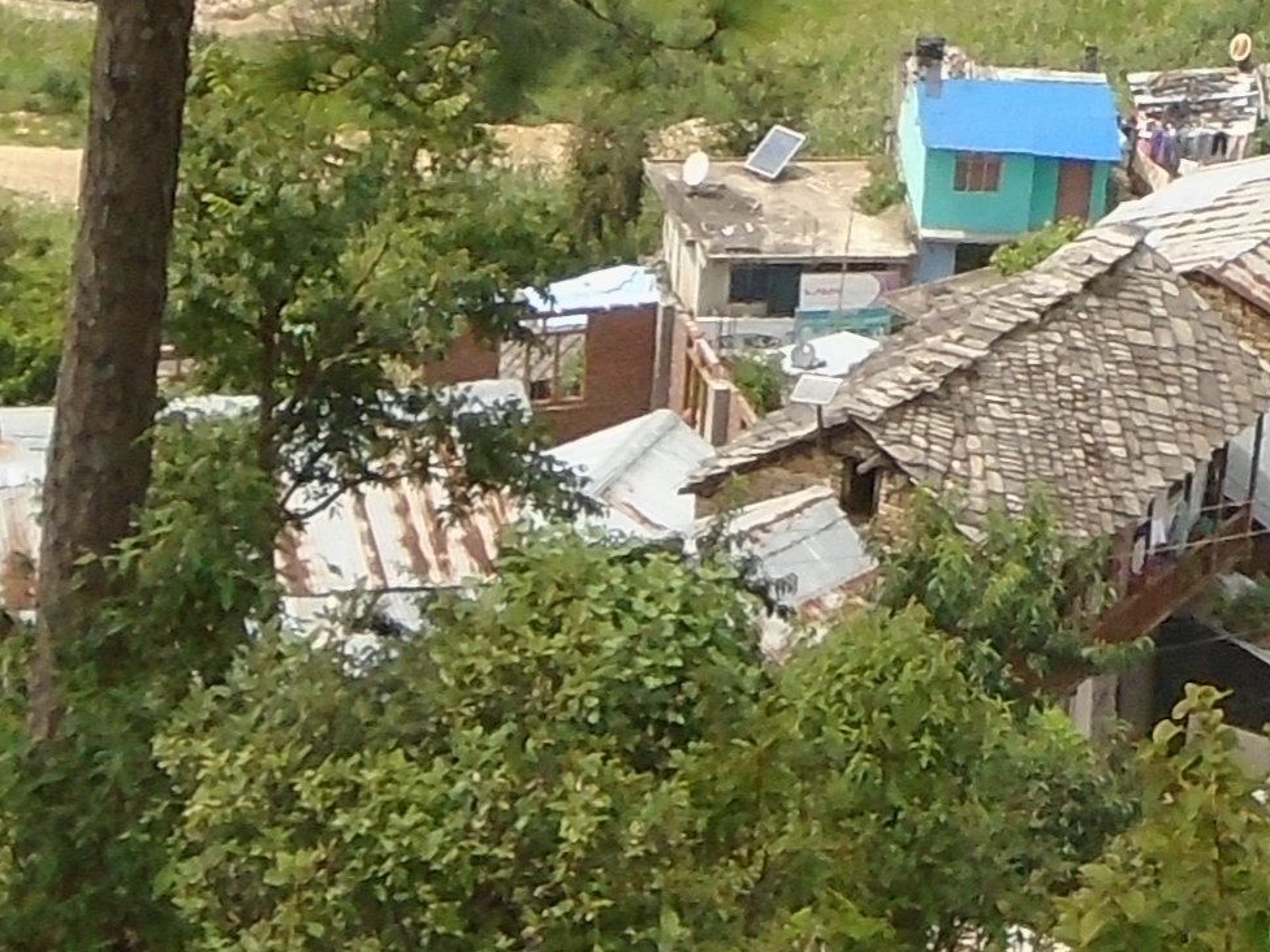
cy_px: -639
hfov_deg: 10.1
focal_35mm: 190
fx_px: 6971
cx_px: 1771
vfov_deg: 7.6
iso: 100
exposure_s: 1/800
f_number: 3.8
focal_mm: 6.4
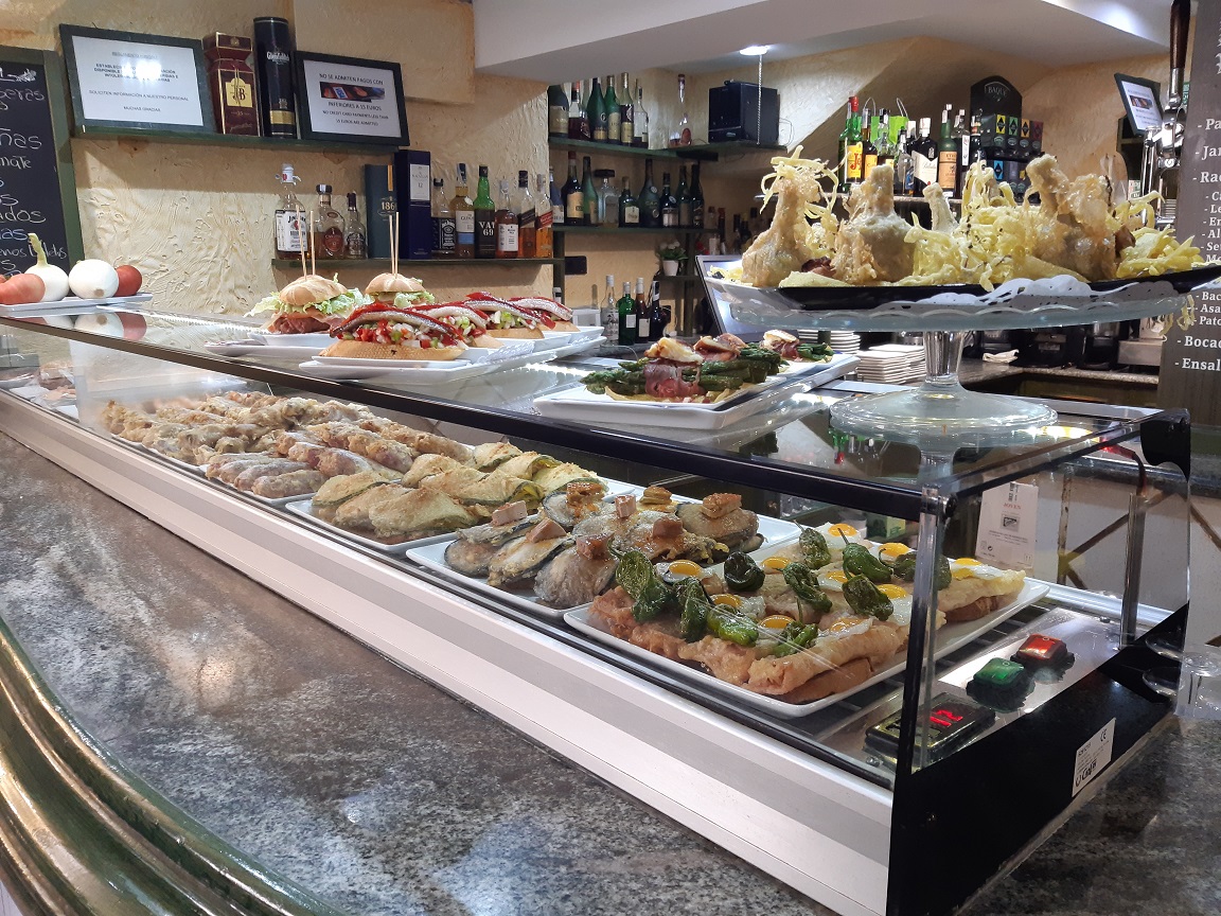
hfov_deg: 67.3
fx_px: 917
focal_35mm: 26
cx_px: 610
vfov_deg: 53.1
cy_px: 458
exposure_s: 1/50
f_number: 1.7
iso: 160
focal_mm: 3.92
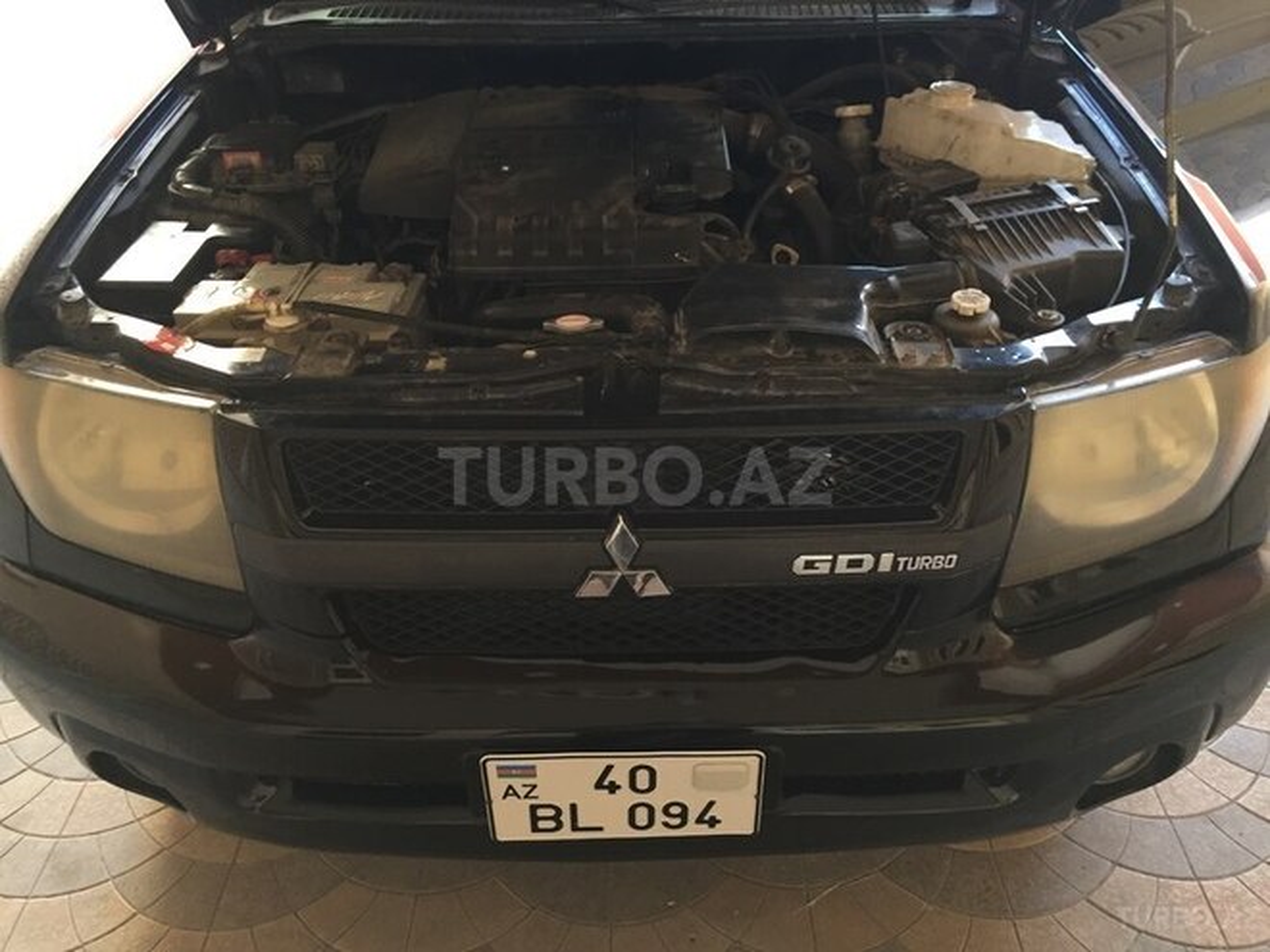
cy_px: 476
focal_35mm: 29
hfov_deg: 61.7
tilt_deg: -37.4
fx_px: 1064
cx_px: 635
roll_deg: -1.7
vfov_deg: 48.2
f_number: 2.2
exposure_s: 1/33
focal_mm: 4.15
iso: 80
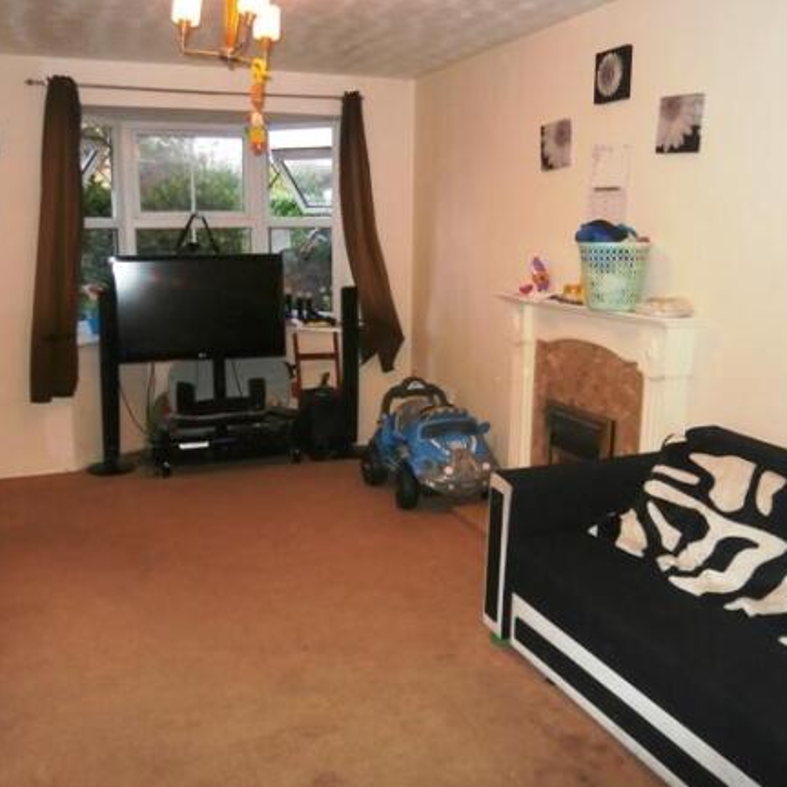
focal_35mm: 31
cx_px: 380
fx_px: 797
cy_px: 396
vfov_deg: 52.5
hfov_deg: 52.5
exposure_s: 1/30
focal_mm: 4.7
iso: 200
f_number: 2.8
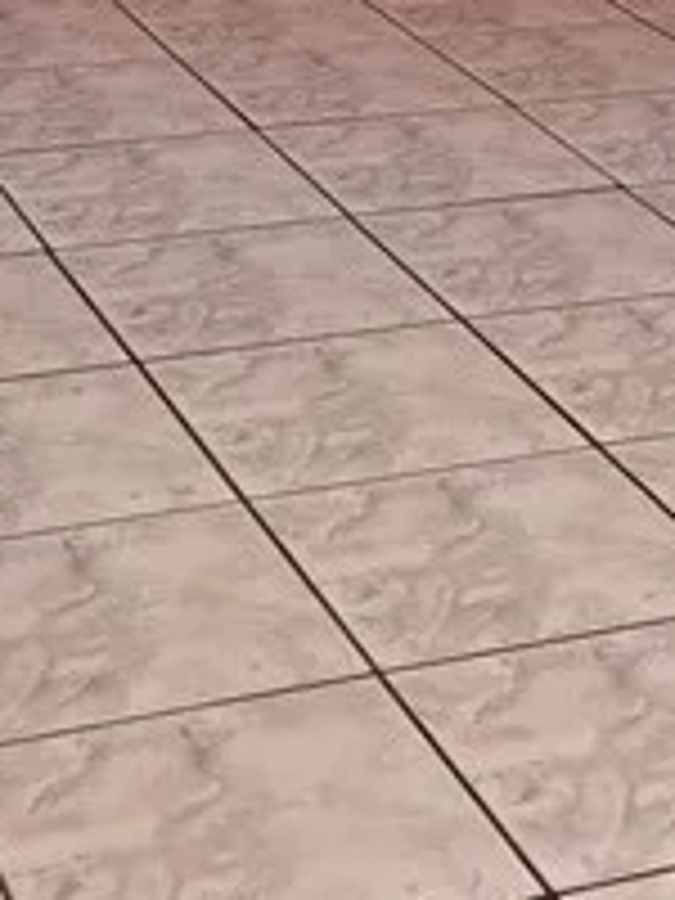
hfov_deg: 12.4
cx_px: 670
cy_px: -446
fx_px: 3068
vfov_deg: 15.4
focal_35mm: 118
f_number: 1.8
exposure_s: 1/120
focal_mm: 5.4
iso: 250
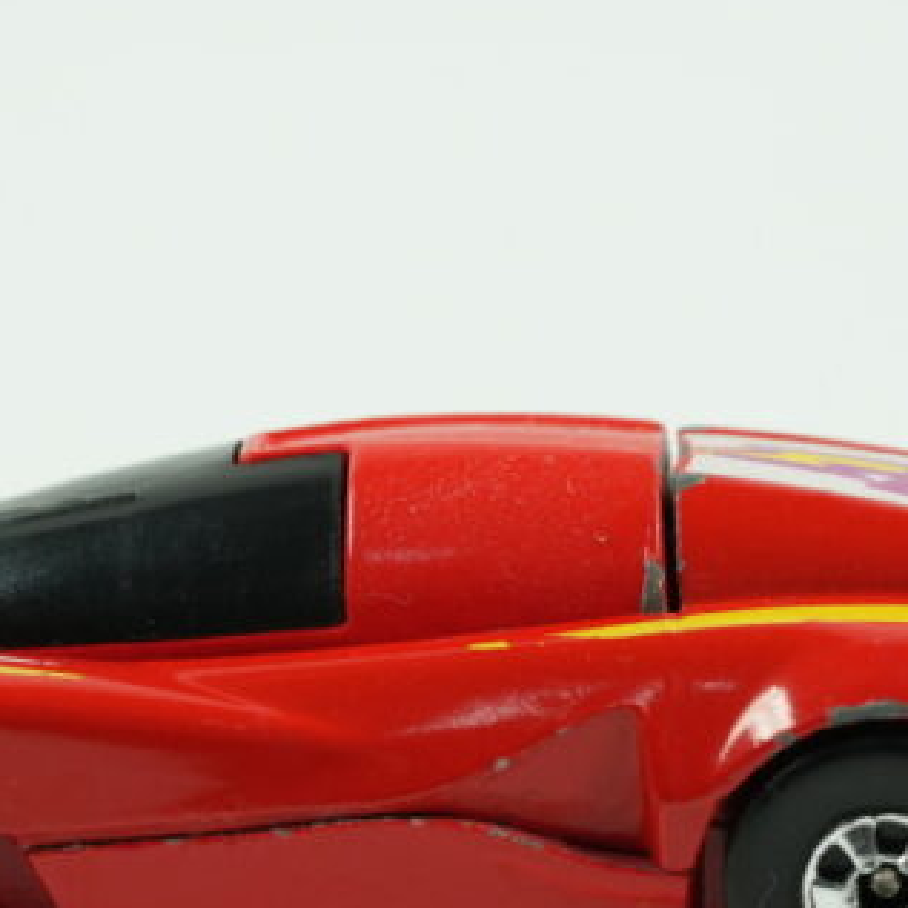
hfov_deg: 7.1
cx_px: 407
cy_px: 653
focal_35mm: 247
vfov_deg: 7.1
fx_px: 7330
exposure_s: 1/25
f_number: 8
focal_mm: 90
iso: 500
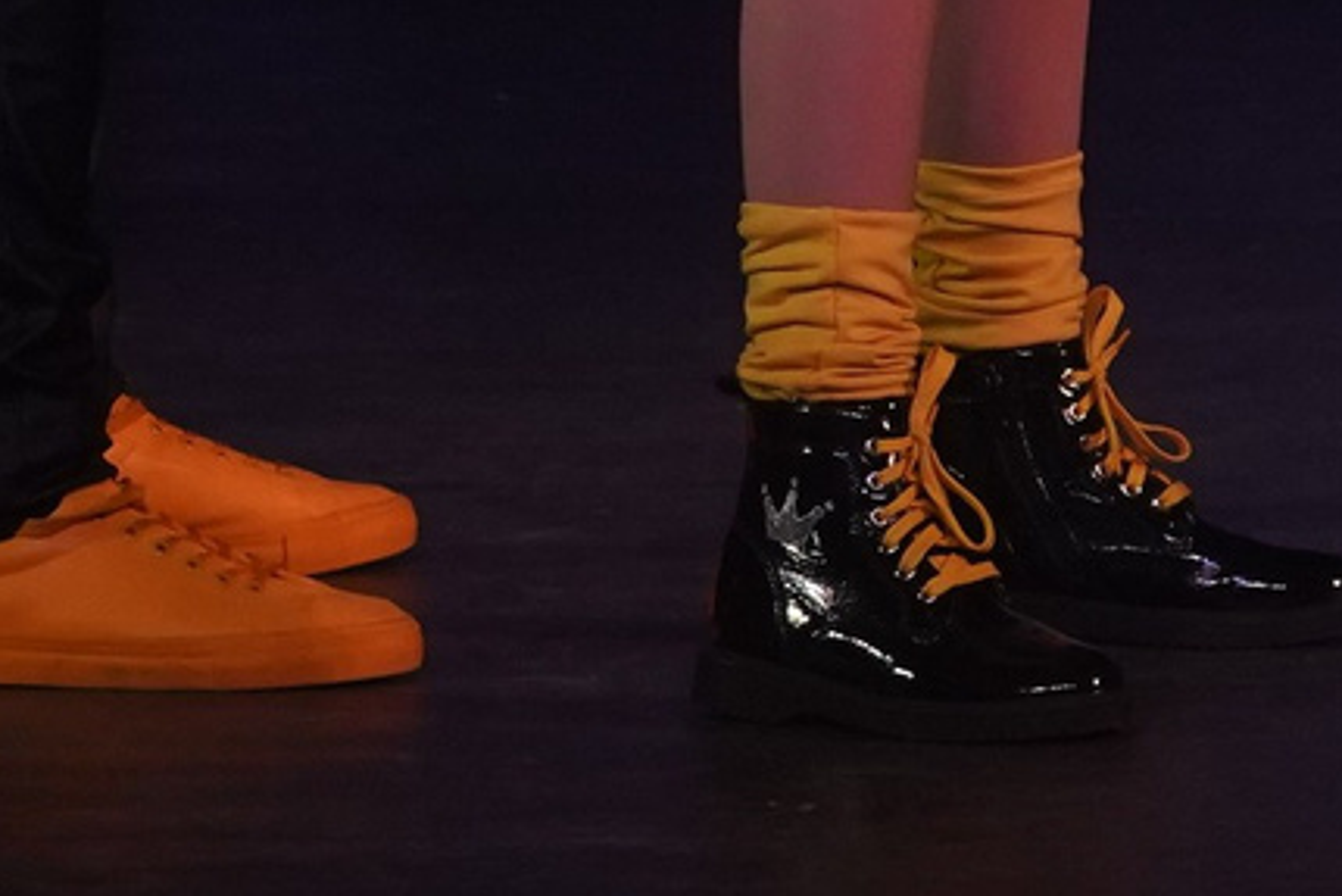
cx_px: 762
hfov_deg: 2.6
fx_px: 29271
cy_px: -1460
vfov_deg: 1.7
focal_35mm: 785
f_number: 5
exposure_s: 1/400
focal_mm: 132
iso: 2000
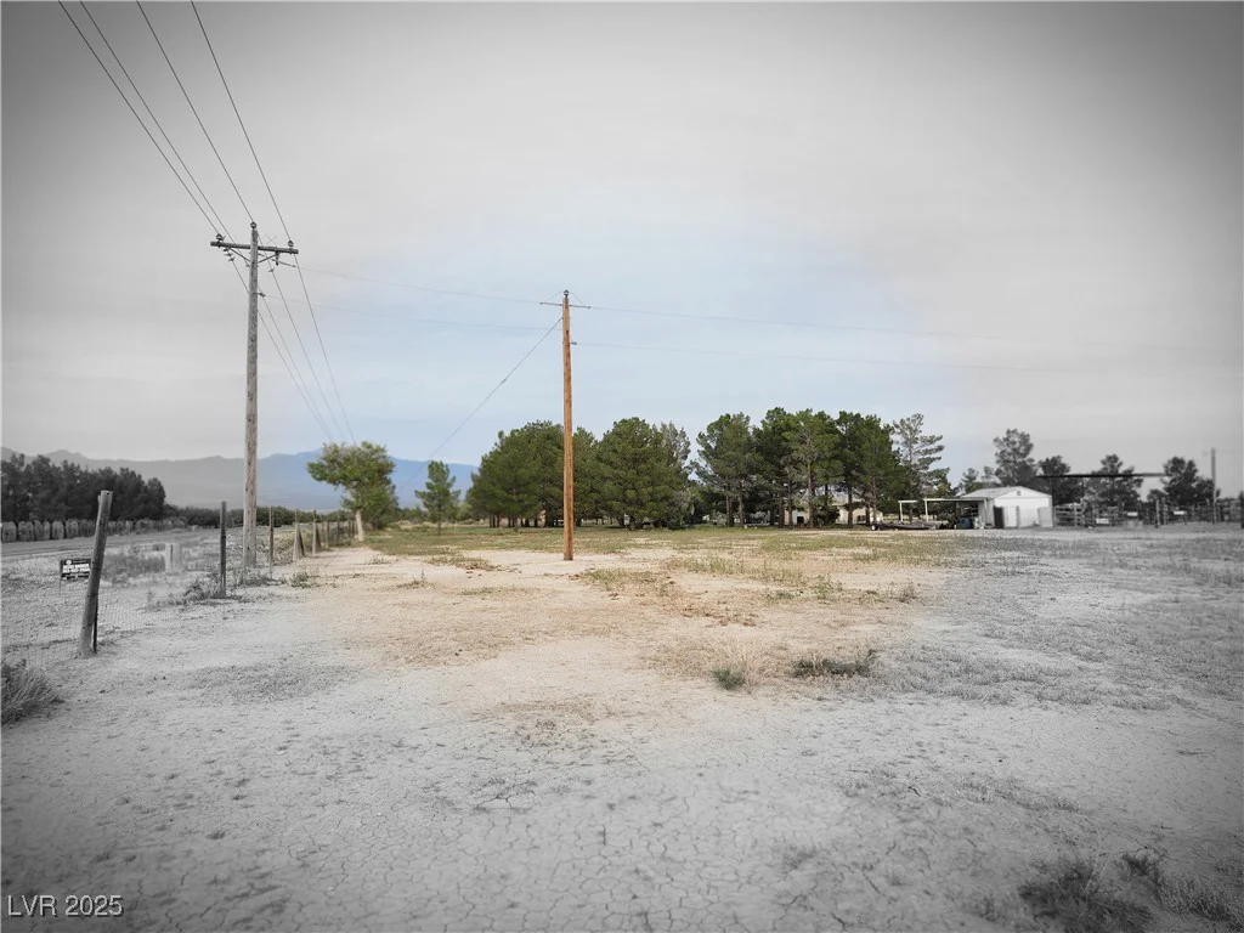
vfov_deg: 58.9
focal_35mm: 23
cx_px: 622
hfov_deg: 73.9
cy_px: 466
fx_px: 827
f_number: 1.8
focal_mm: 5.4
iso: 20
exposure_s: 1/312
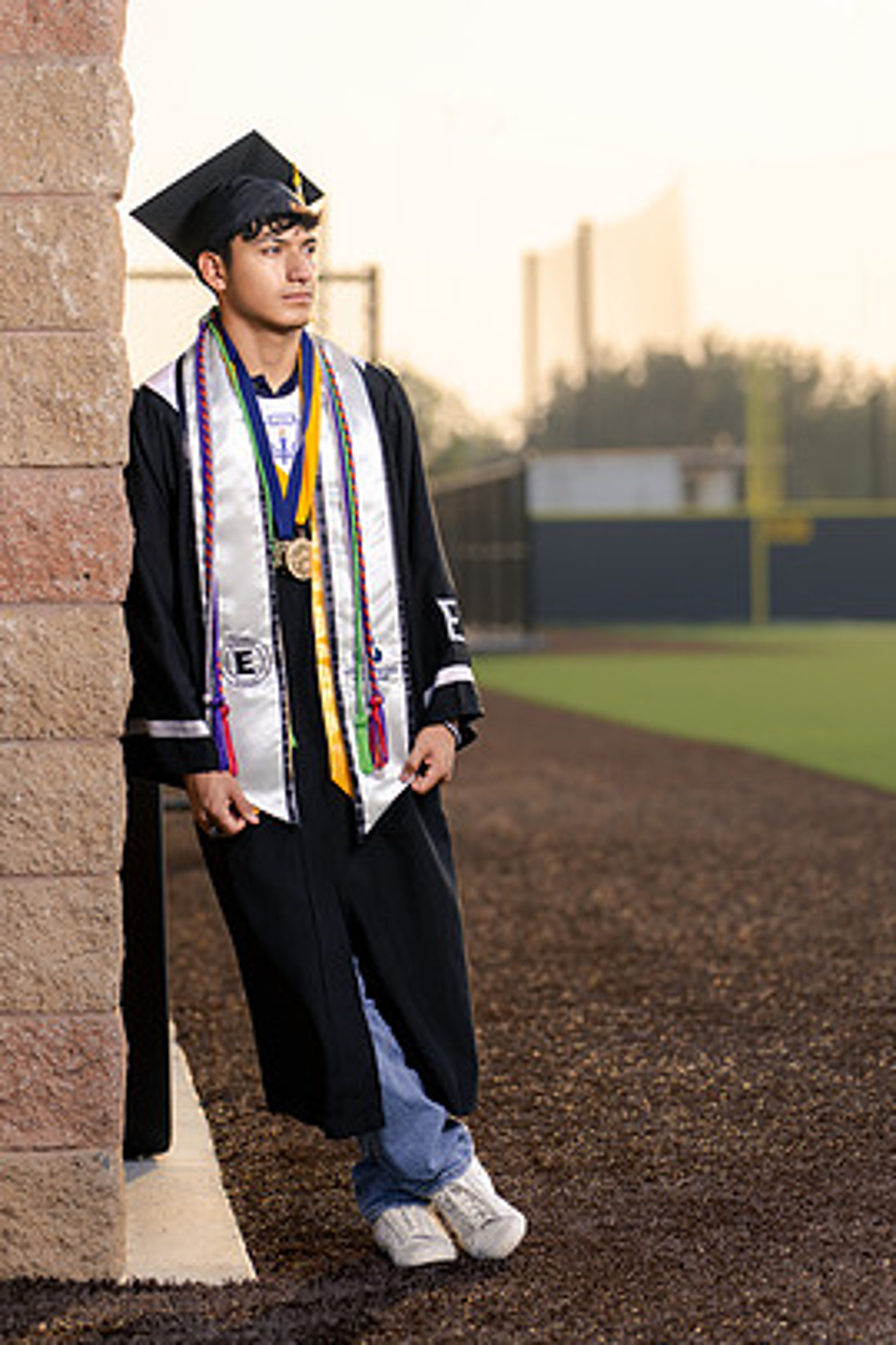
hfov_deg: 12.6
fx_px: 4069
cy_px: 624
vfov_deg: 18.8
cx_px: 405
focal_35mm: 109
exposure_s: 1/1000
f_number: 2.8
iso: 100
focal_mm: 98
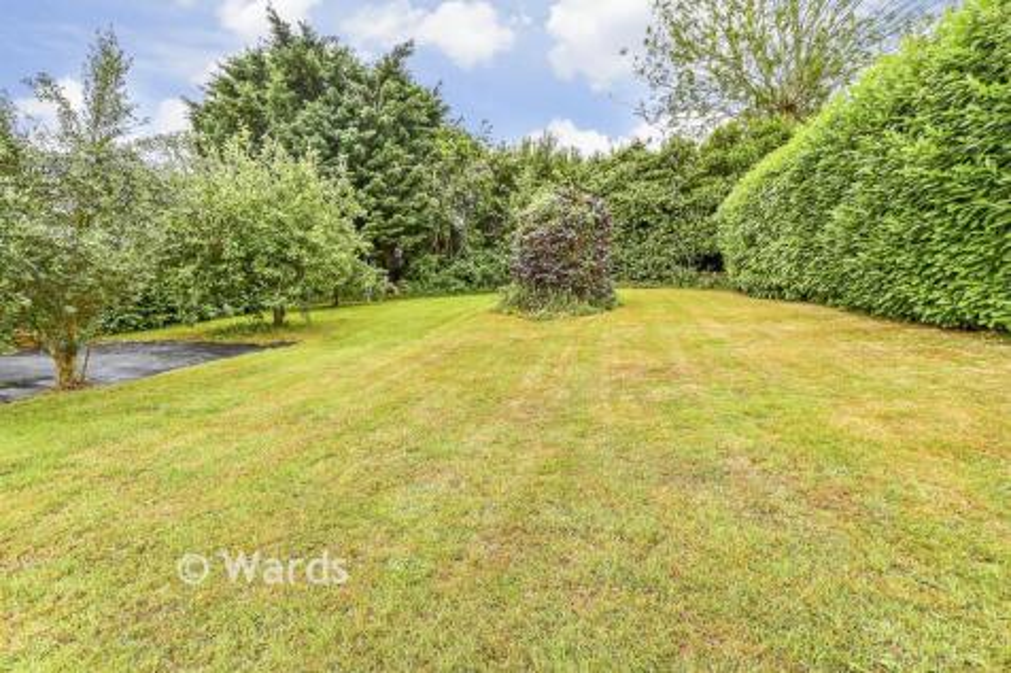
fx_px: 702
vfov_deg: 51.3
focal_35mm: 25
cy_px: 336
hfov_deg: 71.5
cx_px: 506
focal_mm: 17
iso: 160
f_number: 8
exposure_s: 1/100
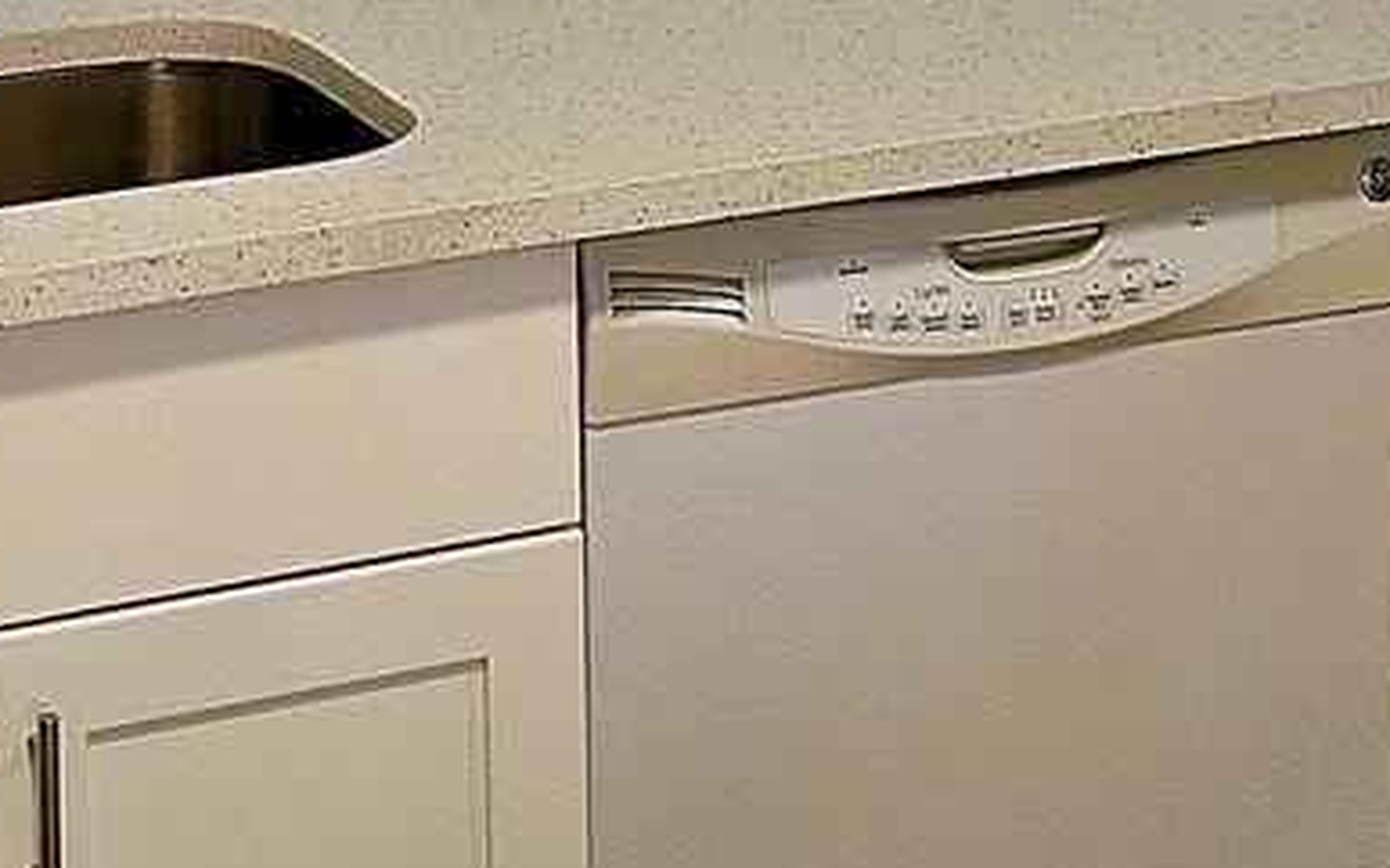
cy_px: -519
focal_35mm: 101
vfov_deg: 12.2
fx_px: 3825
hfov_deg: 20.4
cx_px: 349
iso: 125
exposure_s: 1/120
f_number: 1.7
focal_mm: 6.3
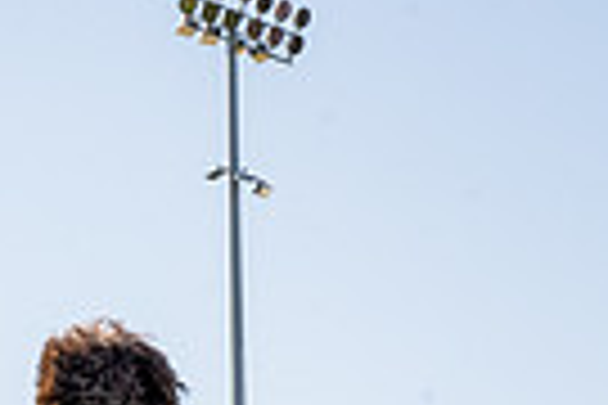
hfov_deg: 21.9
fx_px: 1520
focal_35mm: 90
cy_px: 950
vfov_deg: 12.3
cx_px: 14
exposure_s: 1/250
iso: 320
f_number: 11
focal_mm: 27
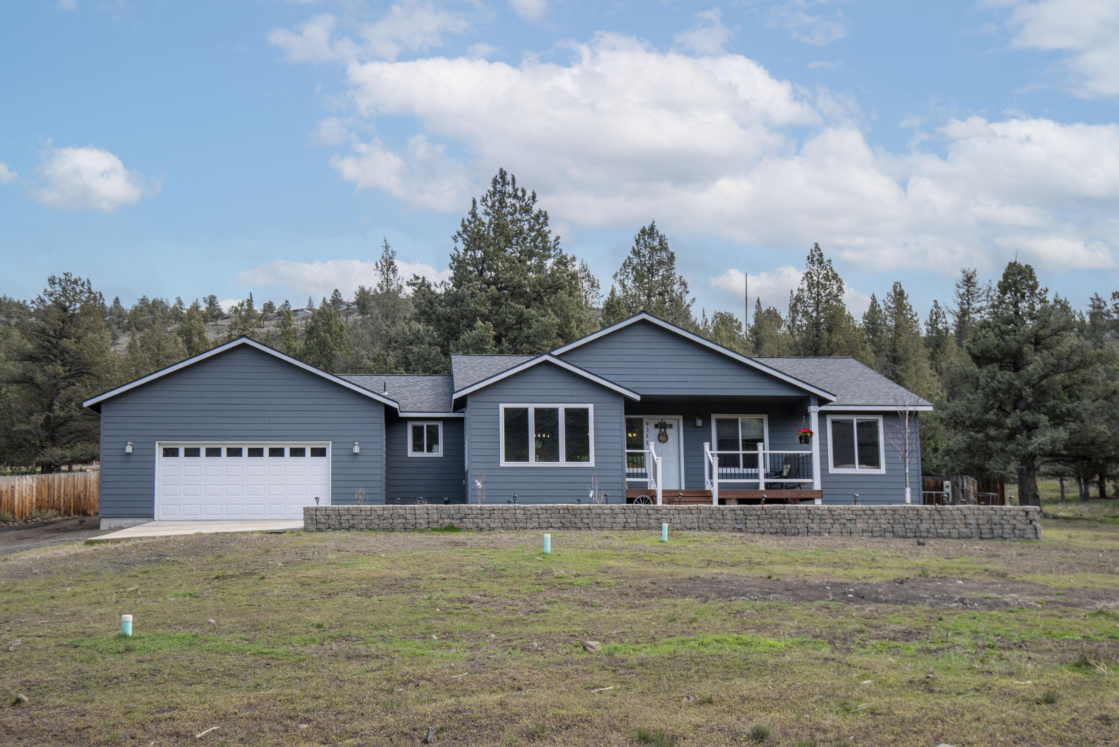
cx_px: 560
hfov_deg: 54.4
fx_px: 1088
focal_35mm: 35
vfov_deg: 37.9
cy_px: 374
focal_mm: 35
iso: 200
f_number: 11
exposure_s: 1/250
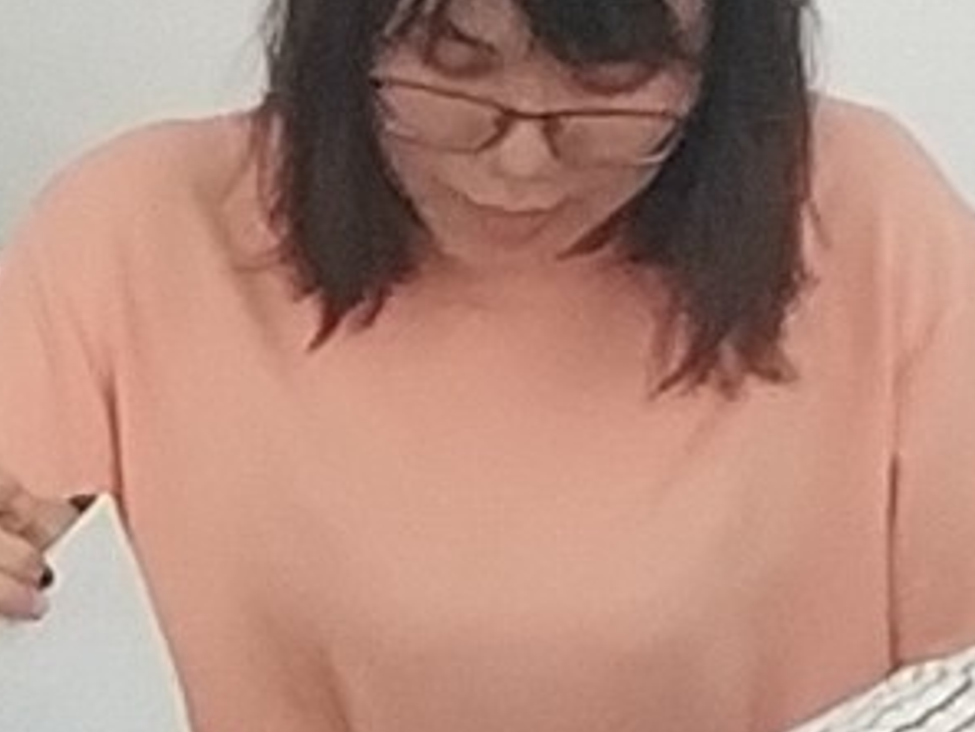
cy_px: 1220
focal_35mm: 173
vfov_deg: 8.3
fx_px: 4873
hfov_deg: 10.8
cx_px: -655
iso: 230
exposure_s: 1/33
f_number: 2
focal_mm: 4.5
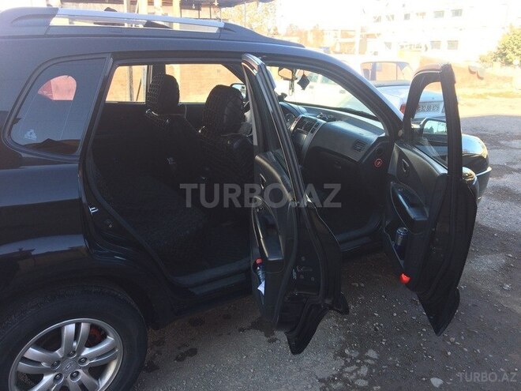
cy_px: 196
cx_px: 260
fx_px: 436
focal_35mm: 29
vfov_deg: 48.2
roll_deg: +0.7
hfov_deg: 61.7
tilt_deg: -18.1
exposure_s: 1/218
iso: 32
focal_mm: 4.15
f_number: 2.2
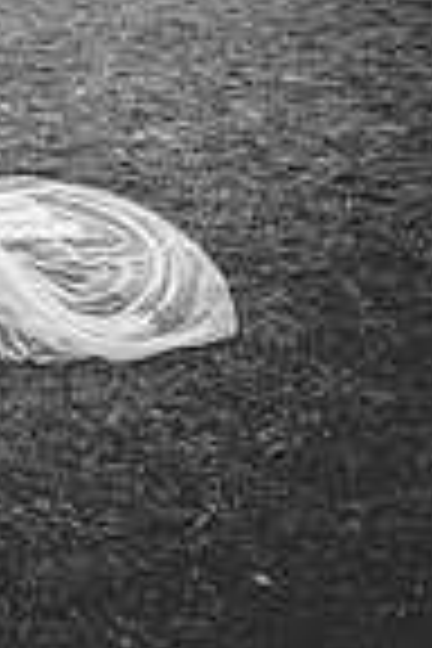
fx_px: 1350
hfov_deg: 16.7
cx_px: -189
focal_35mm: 75
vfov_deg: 23.6
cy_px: -207
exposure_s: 1/125
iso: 125
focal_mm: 24
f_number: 5
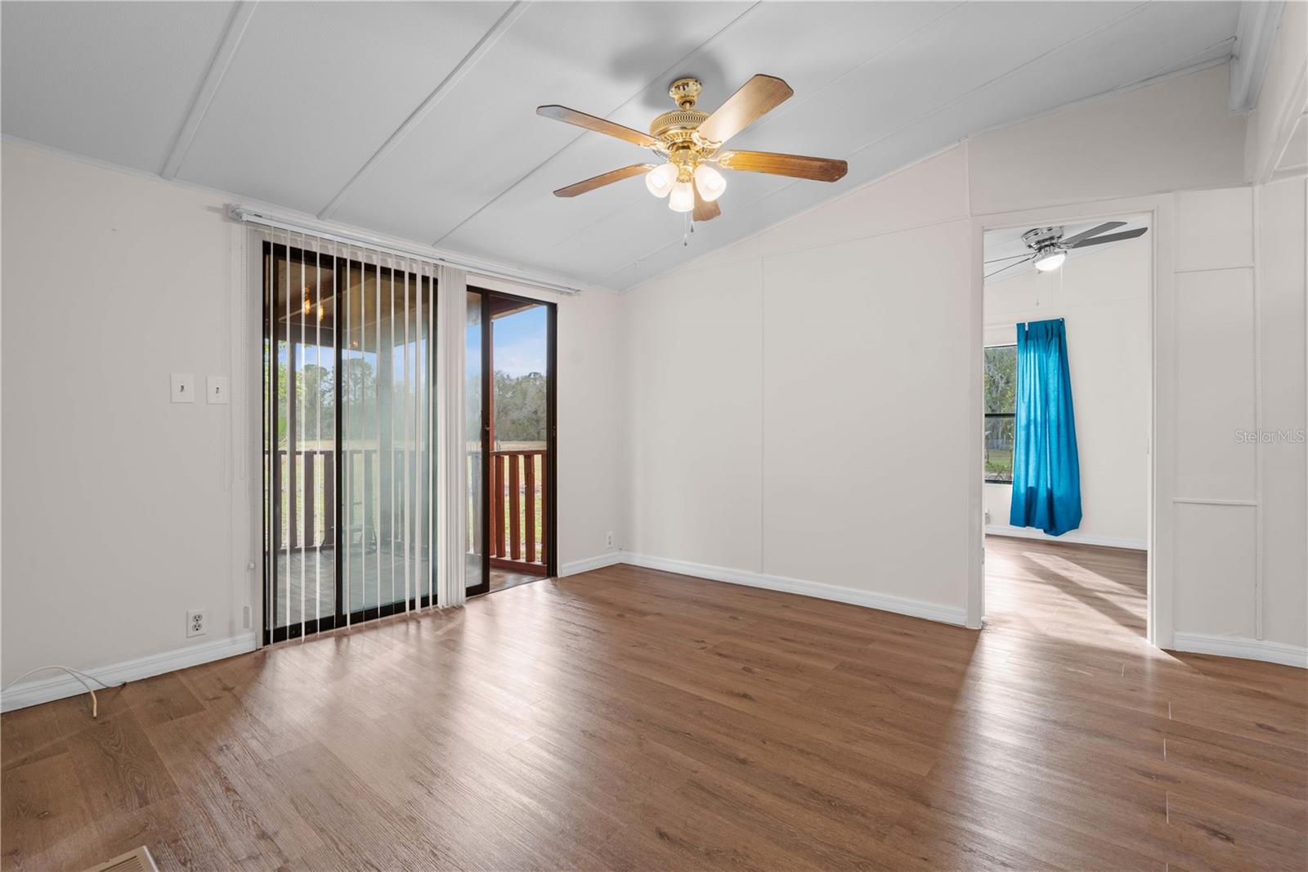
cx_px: 654
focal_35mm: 16
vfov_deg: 73.7
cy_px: 436
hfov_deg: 96.7
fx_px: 581
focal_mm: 16
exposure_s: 1/2
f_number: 8
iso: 125
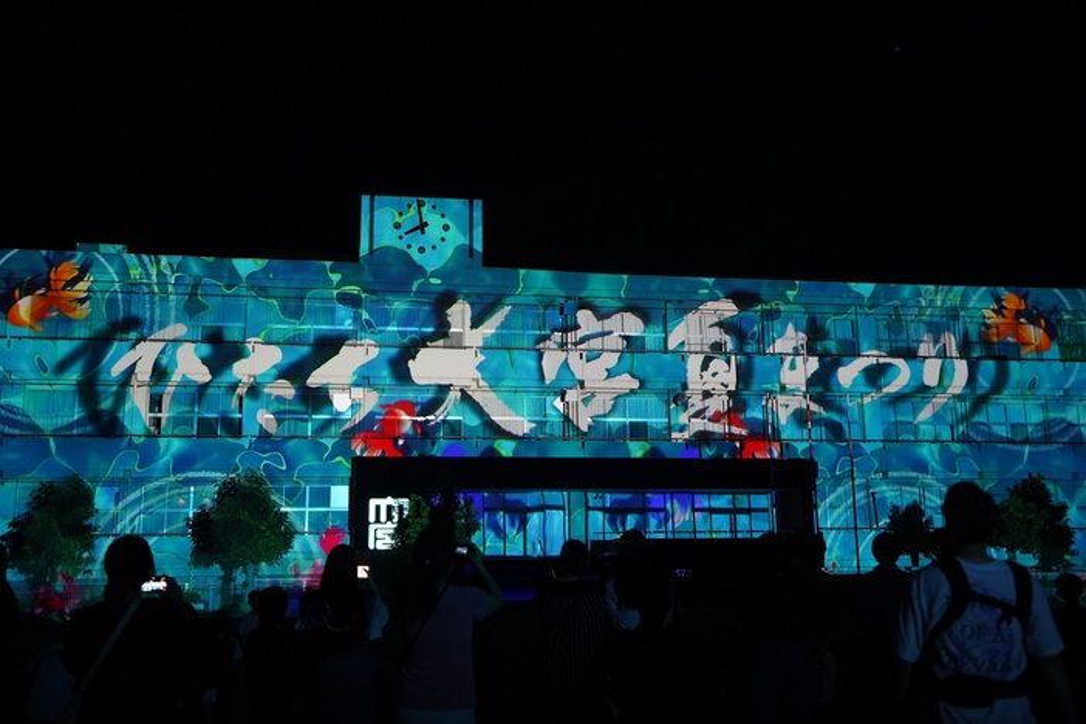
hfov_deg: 54.4
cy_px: 362
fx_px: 1056
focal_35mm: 35
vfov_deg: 37.9
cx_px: 543
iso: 4000
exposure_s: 1/50
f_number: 3.2
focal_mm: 35
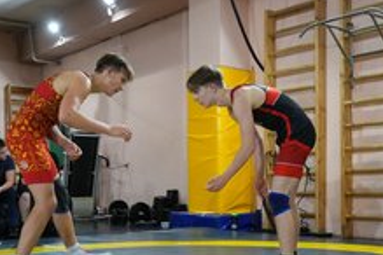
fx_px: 564
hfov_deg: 37.5
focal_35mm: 53
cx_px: 192
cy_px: 198
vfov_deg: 25.2
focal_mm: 29
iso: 4000
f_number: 2.8
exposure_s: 1/200
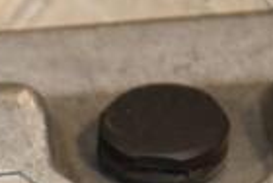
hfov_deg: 3.0
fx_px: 5115
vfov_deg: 2.0
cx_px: -162
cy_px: 374
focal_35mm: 673
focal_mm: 105
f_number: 7.1
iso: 800
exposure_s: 1/200
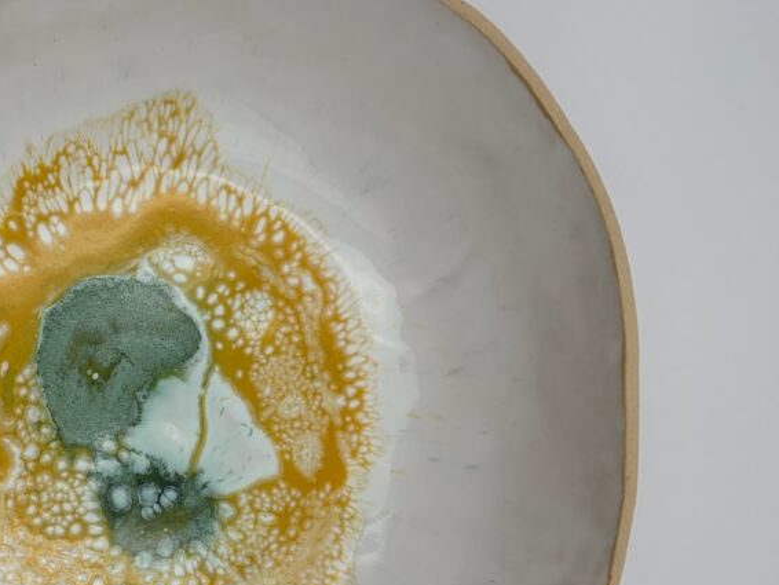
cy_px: 418
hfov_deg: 39.1
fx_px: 1058
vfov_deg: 30.5
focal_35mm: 47
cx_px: 175
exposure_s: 1/453
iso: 50
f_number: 1.6
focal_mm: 5.96
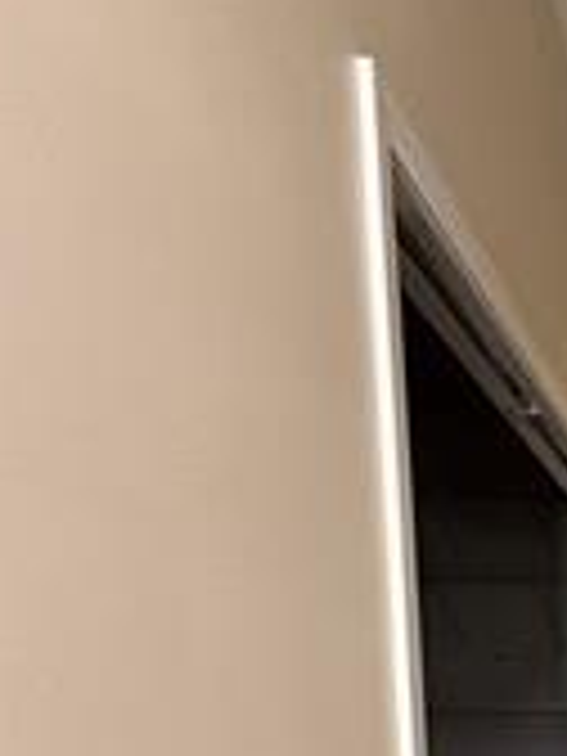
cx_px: 765
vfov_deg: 37.1
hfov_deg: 28.4
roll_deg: +0.4
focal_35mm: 40
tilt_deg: -8.6
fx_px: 874
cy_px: 882
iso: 640
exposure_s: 1/60
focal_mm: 2.22
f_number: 2.2
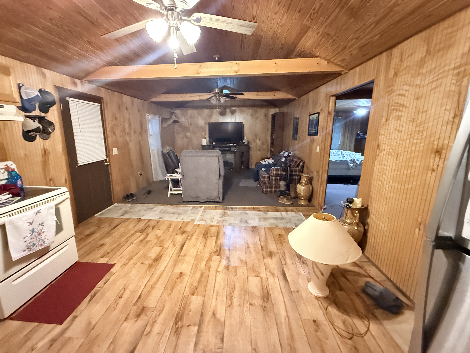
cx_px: 220
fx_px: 204
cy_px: 170
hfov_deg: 98.0
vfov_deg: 81.7
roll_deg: +0.5
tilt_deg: -5.7
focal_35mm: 15
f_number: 2.2
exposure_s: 1/40
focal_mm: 2.22
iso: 1250
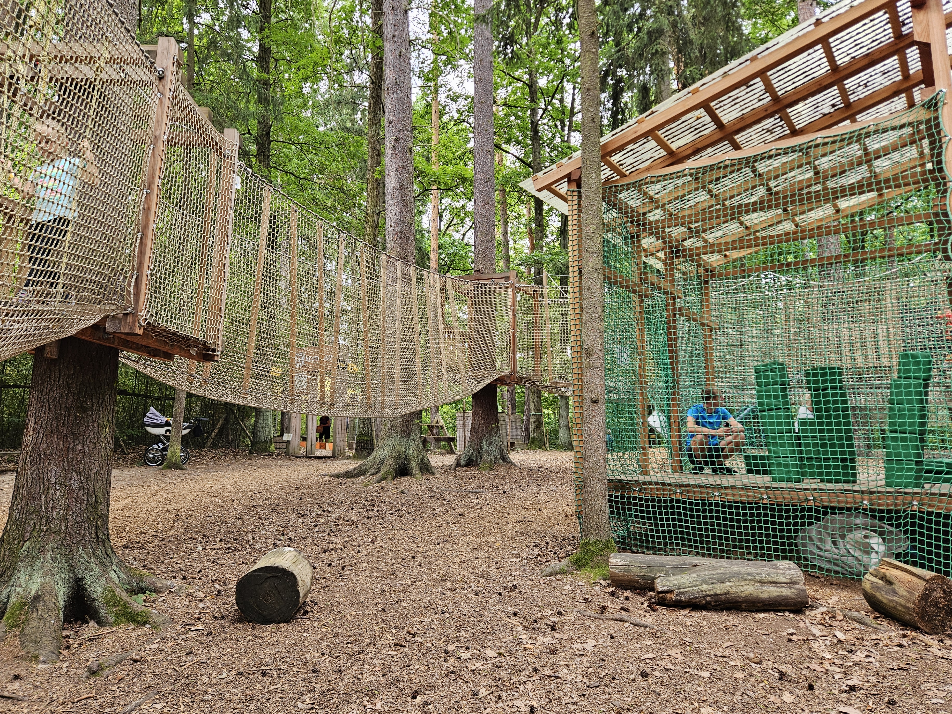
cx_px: 456
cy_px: 344
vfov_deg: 54.9
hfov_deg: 69.4
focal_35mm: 25
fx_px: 688
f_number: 1.8
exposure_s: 1/100
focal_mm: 5.4
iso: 64
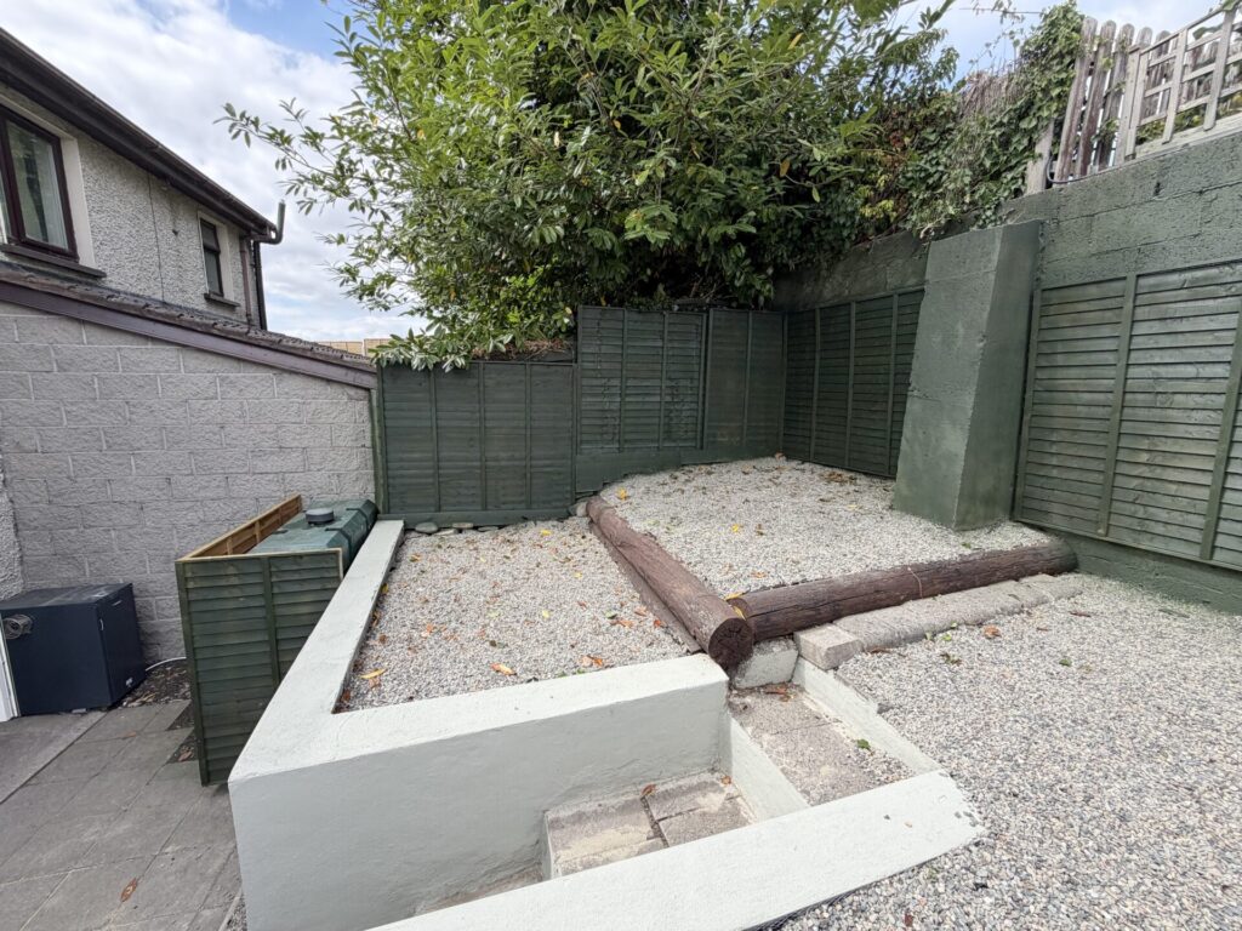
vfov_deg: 85.7
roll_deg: -0.7
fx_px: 502
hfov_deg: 102.1
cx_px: 621
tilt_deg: -9.8
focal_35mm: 14
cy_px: 466
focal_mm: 2.22
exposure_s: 1/686
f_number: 2.2
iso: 40
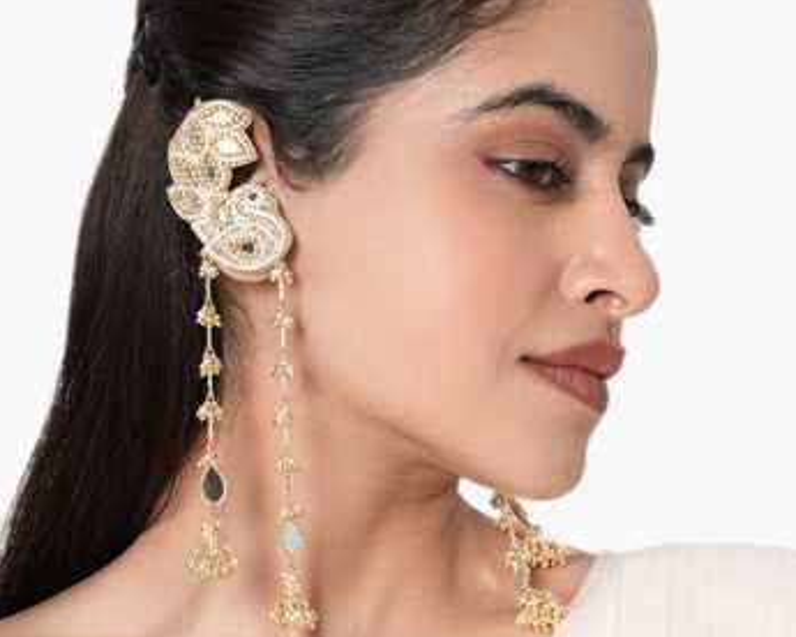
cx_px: 401
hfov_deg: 37.3
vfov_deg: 30.2
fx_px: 1178
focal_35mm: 50
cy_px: 380
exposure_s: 1/125
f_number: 9.5
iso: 125
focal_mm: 35
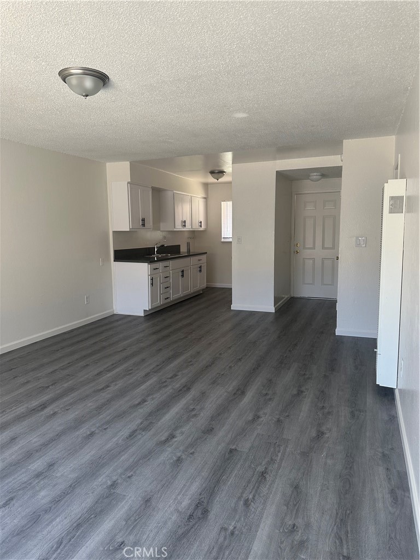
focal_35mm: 24
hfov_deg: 56.8
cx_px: 210
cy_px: 280
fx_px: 388
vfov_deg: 71.6
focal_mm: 6.86
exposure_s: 1/121
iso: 125
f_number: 1.78
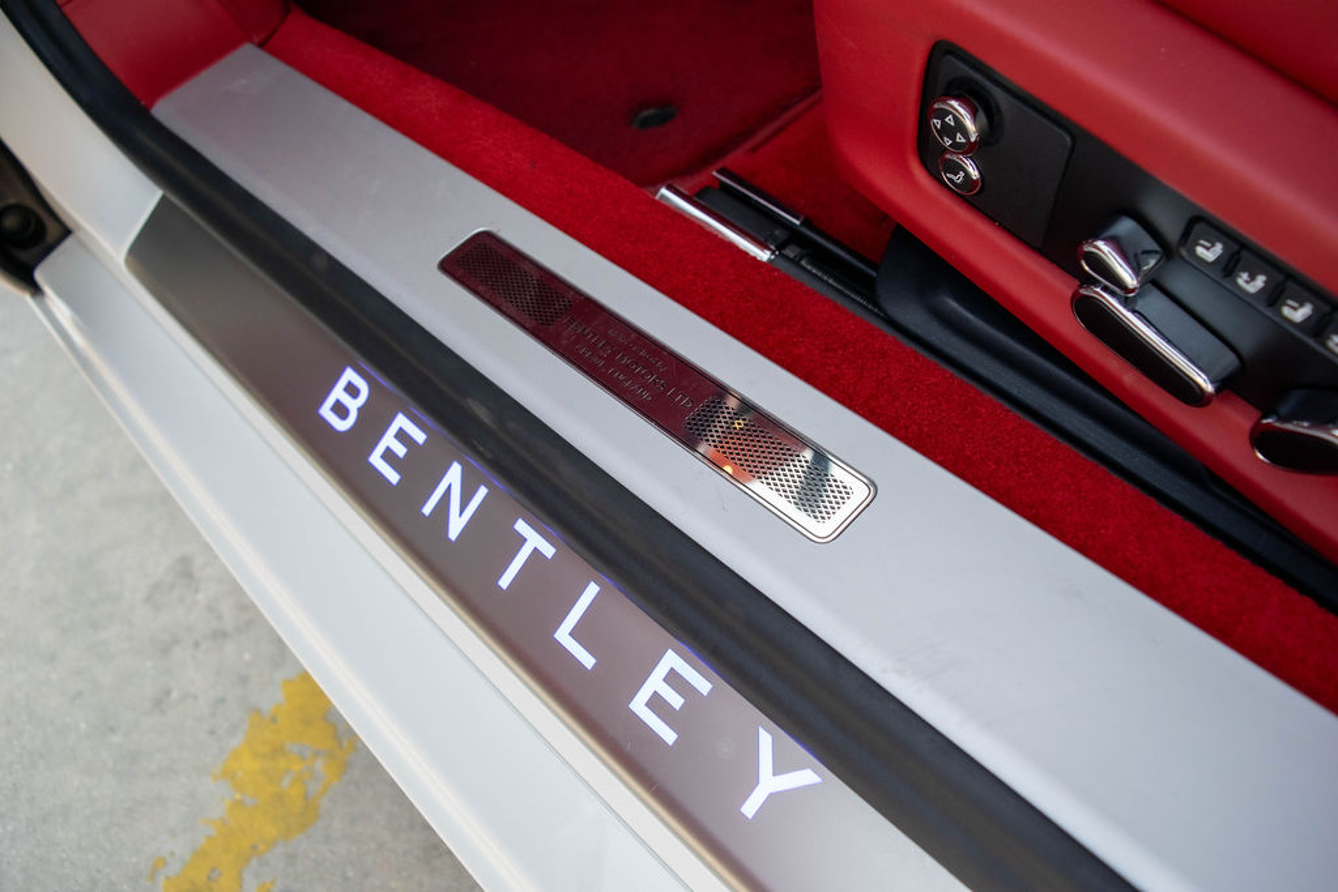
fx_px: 1004
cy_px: 446
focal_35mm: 27
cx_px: 669
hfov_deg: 67.4
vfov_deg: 47.9
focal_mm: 18
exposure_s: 1/100
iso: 400
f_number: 5
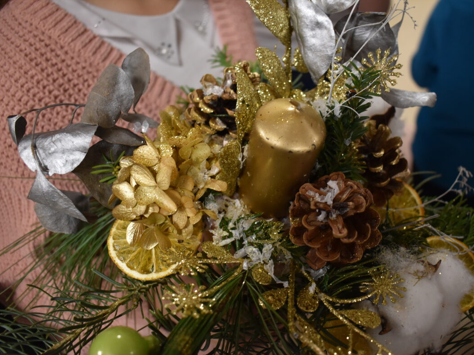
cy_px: 180
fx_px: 452
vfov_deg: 43.0
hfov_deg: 55.2
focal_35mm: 33
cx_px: 270
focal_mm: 20
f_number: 3.8
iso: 1000
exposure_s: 1/60
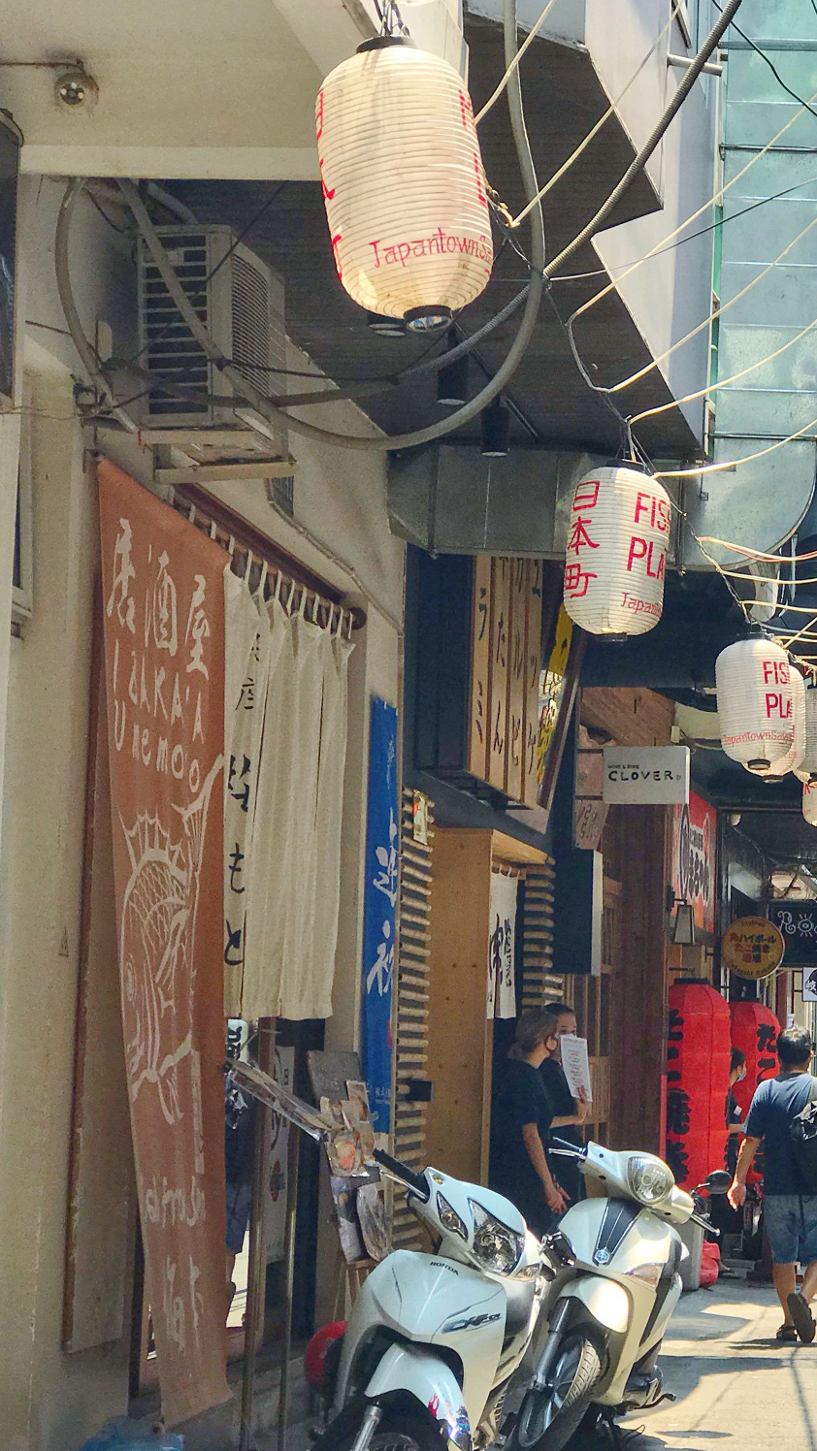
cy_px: 726
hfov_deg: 14.3
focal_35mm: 83
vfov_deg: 25.6
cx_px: 836
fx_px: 3195
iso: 20
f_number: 2.8
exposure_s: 1/178
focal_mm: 6.6
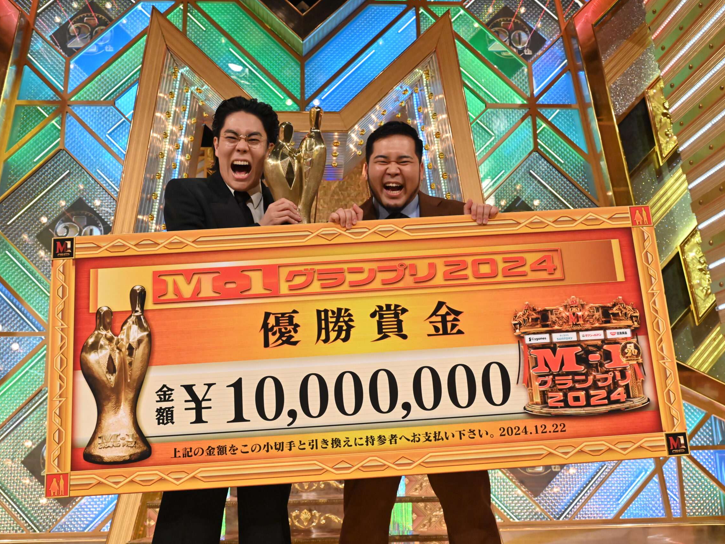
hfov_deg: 49.0
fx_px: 796
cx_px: 356
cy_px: 271
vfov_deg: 37.7
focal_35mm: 38
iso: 5000
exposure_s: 1/500
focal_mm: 35
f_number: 9
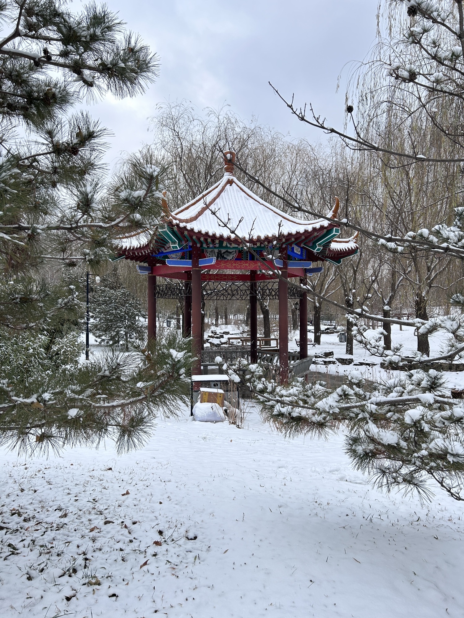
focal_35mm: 26
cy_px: 309
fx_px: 465
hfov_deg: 53.1
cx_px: 232
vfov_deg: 67.3
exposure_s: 1/1553
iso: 50
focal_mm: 5.7
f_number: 1.5
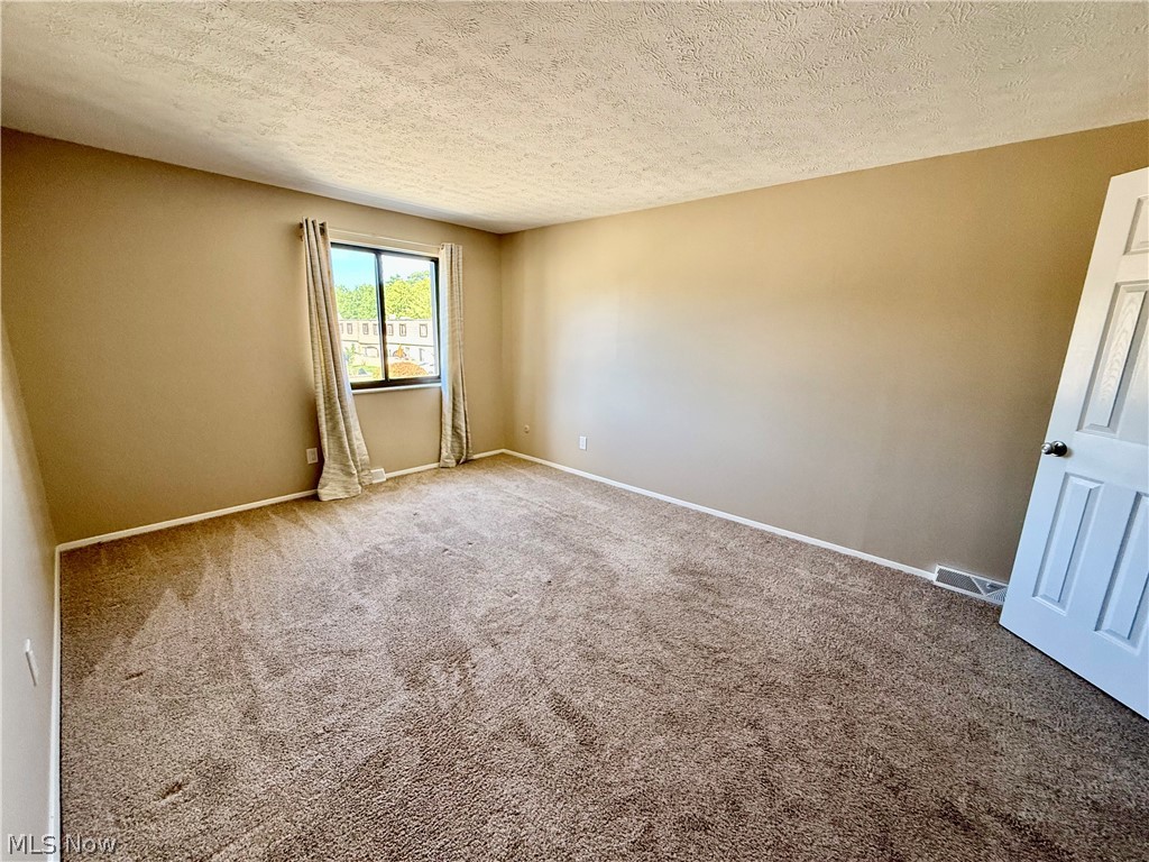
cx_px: 574
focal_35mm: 14
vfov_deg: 85.7
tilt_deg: -11.9
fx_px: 465
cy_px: 431
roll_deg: -1.2
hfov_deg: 102.1
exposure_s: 1/99
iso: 250
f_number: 2.2
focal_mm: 2.22
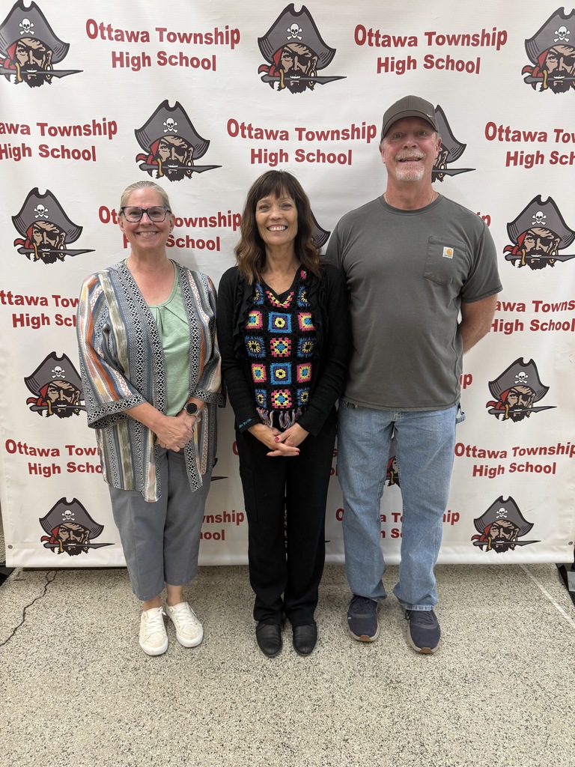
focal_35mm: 24
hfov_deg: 56.8
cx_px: 288
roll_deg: -0.1
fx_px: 532
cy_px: 384
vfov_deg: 71.6
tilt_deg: -12.5
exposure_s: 1/60
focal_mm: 6.76
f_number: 1.78
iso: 160
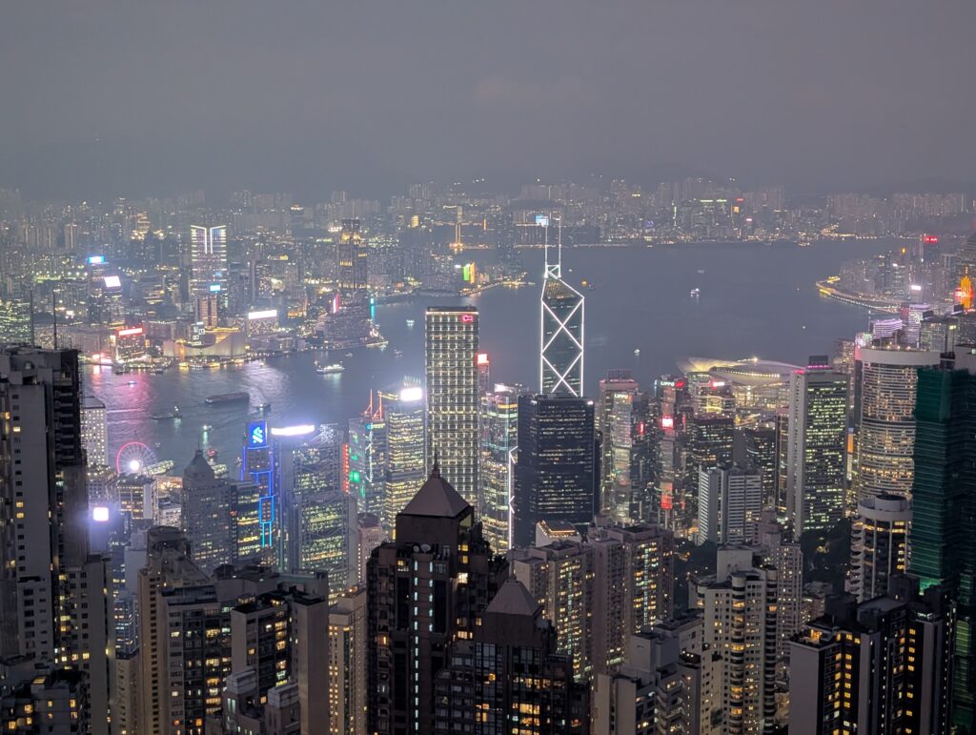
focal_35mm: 49
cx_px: 488
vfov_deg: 29.7
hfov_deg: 38.9
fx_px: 1384
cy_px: 368
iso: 399
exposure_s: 1/29
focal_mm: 6.9
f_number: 1.68
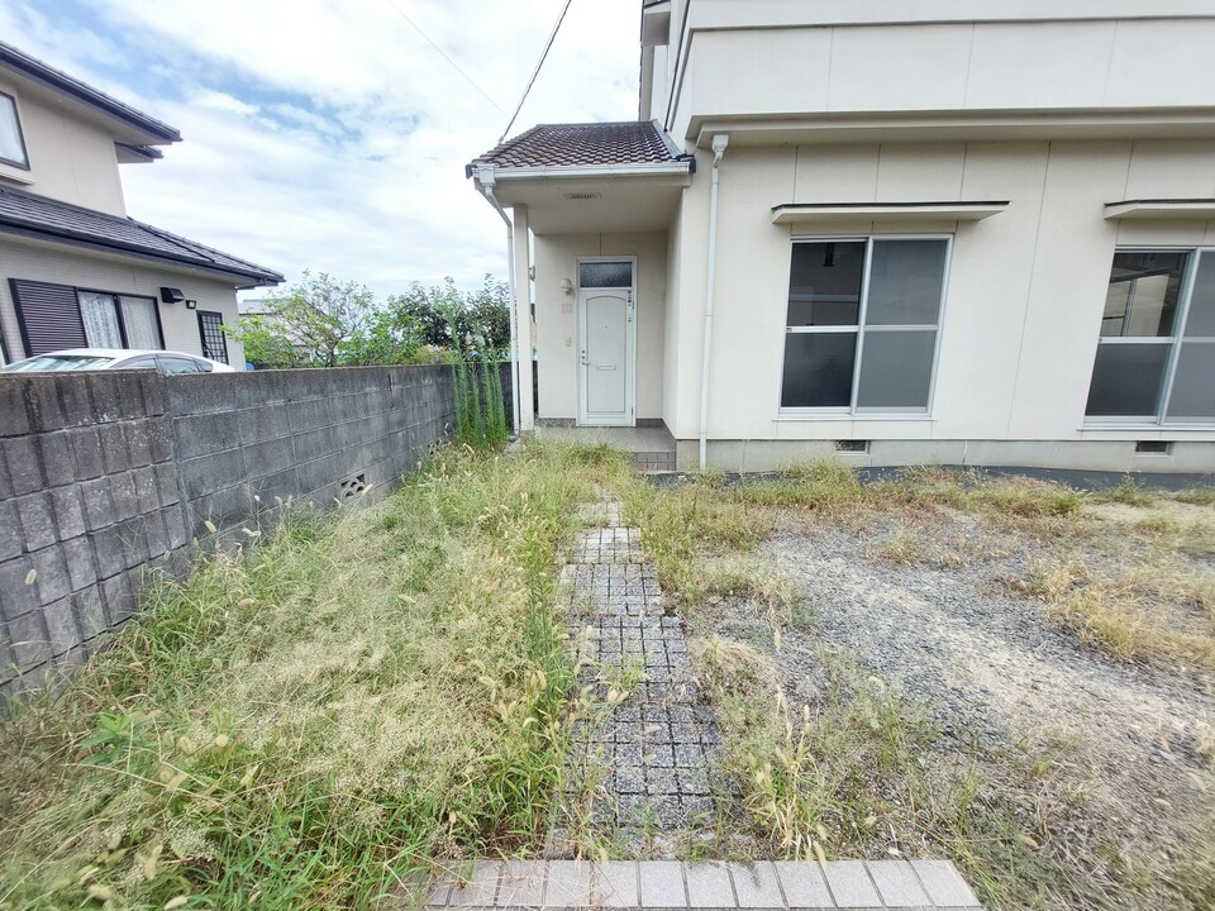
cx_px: 608
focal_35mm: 13
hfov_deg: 106.2
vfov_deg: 89.9
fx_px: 456
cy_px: 456
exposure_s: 1/308
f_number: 2.2
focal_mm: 1.74
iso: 50
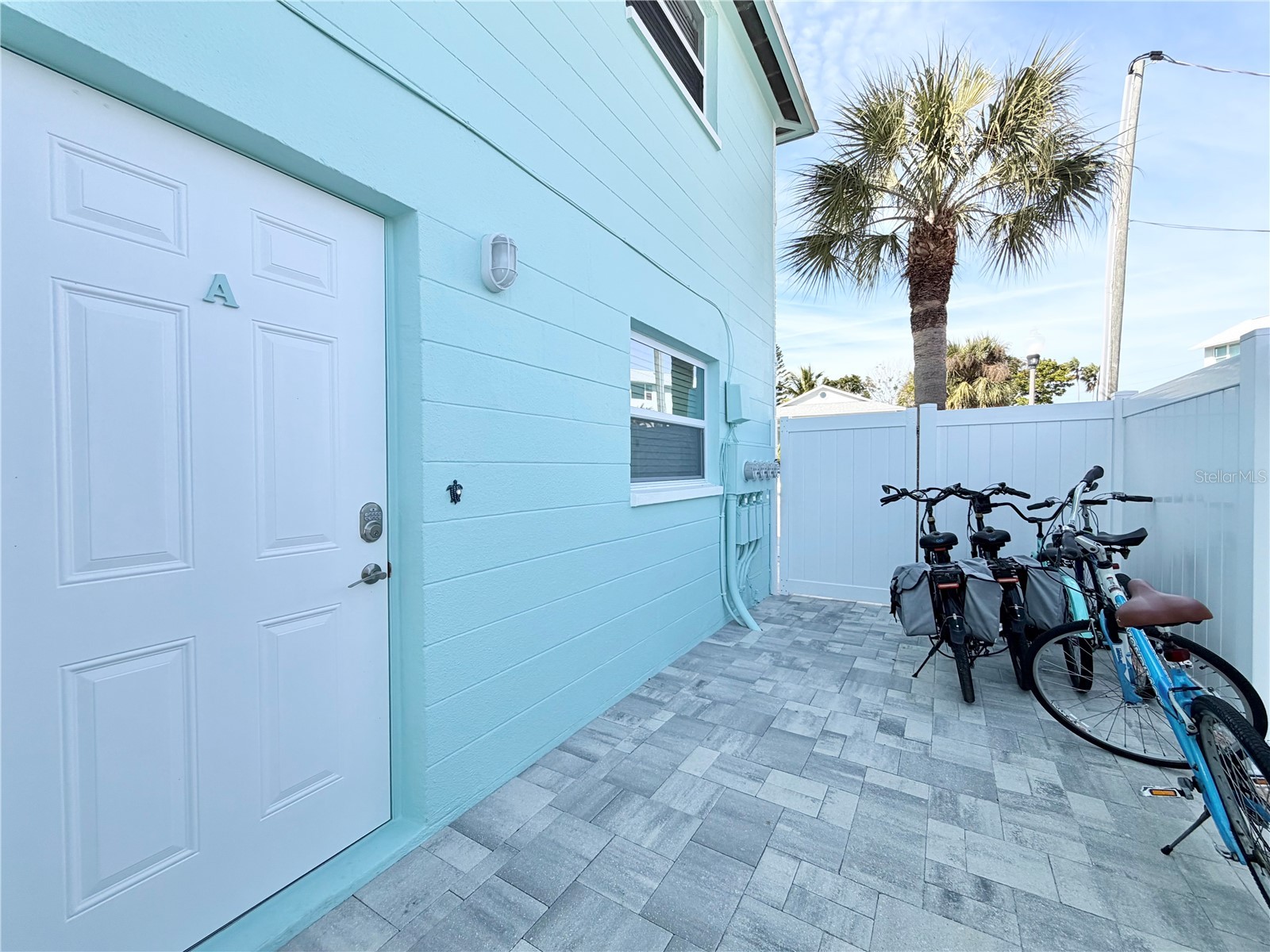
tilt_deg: +1.6
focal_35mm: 14
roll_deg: +0.0
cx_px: 635
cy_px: 476
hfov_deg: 102.1
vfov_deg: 85.7
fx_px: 514
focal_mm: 2.22
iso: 32
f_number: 2.2
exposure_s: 1/770
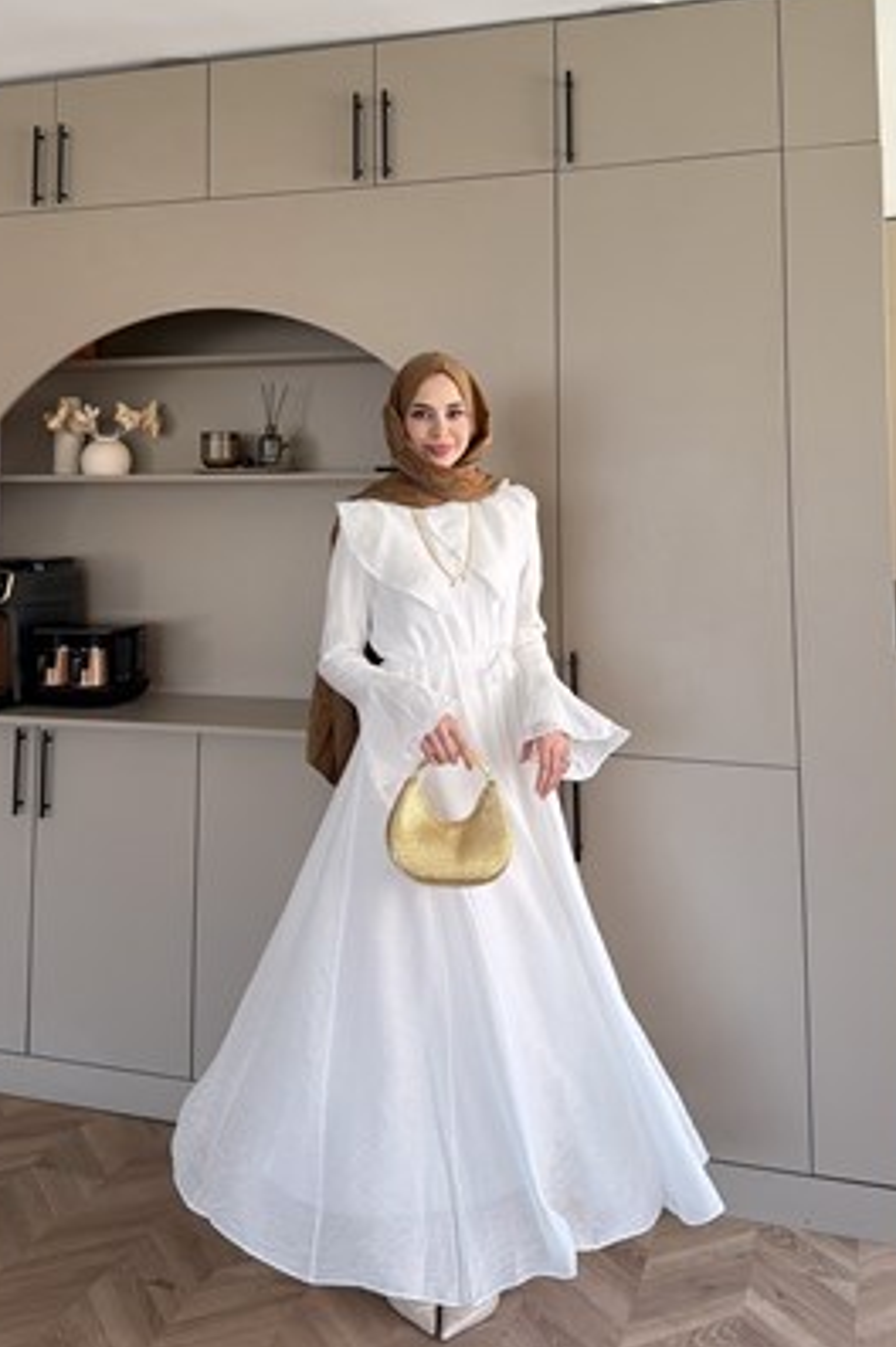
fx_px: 972
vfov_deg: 69.4
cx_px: 421
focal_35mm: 26
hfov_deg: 49.4
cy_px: 663
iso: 250
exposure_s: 1/345
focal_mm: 6.76
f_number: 1.78
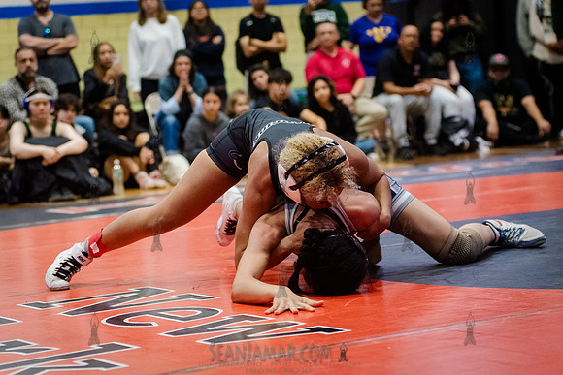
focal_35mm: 98
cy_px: 209
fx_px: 1530
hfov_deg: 20.8
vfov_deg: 14.0
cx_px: 287
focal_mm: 80
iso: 8000
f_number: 3.5
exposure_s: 1/500
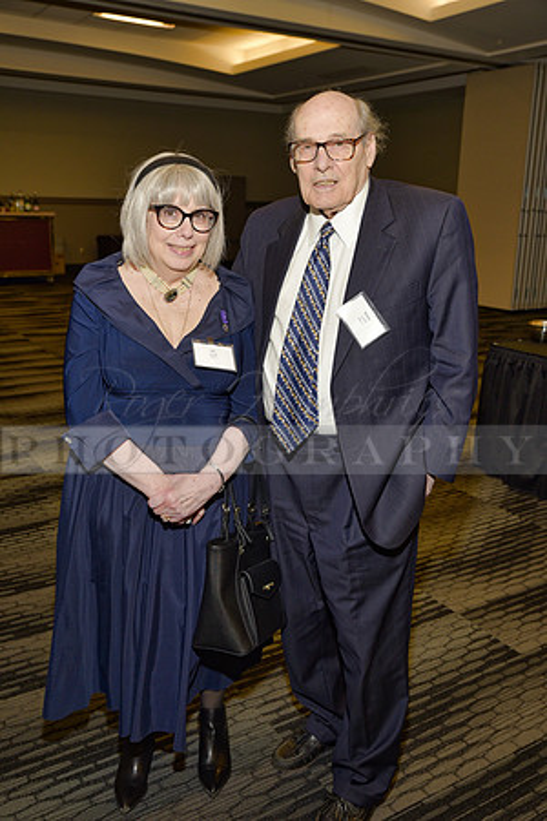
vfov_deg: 58.7
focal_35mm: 32
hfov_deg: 41.1
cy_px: 410
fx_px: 729
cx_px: 274
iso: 200
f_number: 5
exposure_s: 1/60
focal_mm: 32
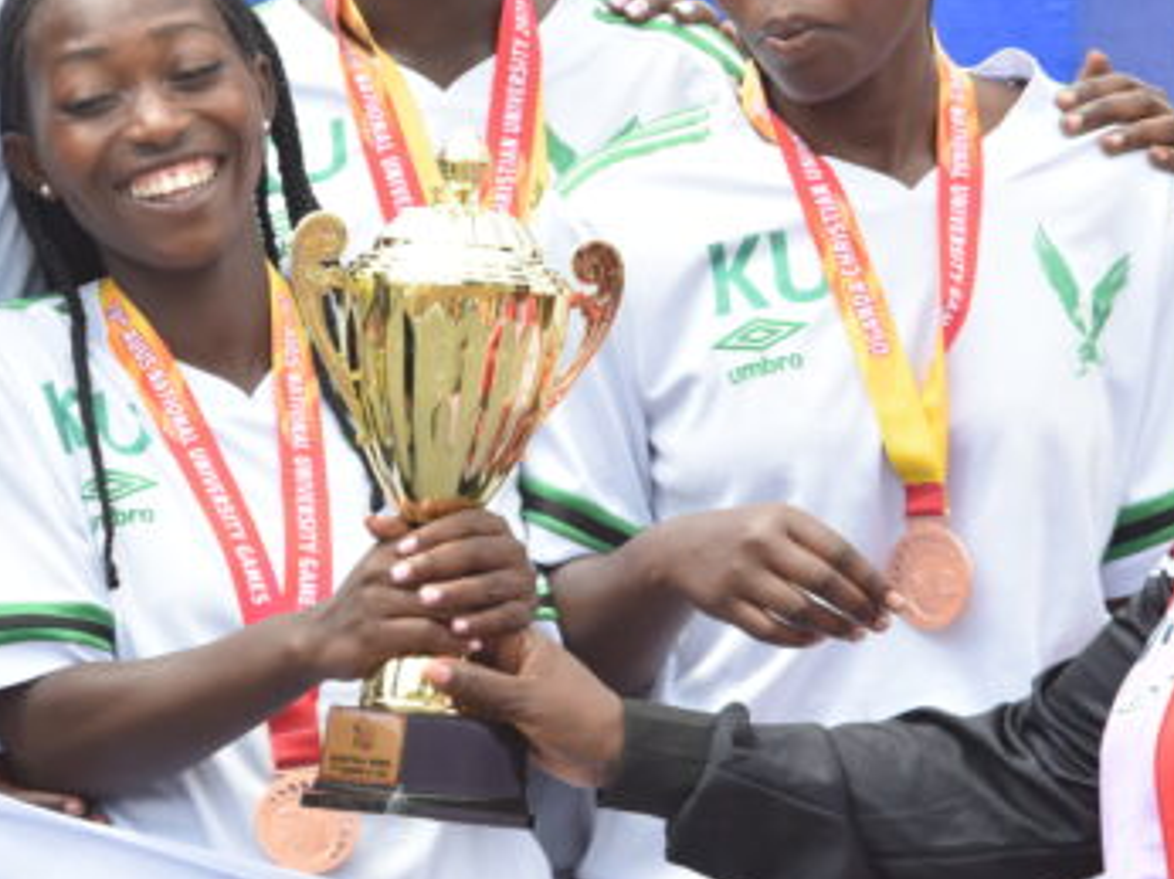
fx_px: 19318
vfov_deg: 2.6
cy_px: 535
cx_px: 299
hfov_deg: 3.5
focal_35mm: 570
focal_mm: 200
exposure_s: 1/1250
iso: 640
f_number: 4
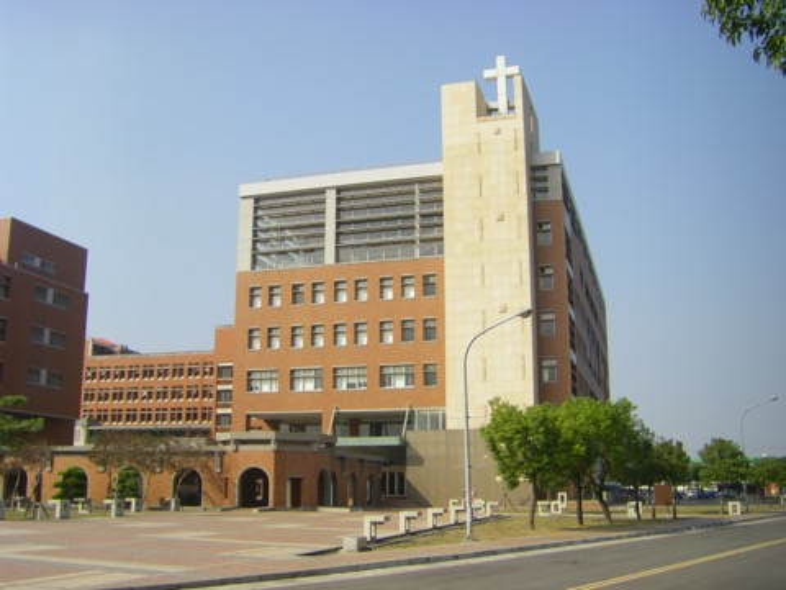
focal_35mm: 38
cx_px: 393
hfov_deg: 49.0
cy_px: 295
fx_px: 863
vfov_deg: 37.7
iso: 64
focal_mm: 6.3
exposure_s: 1/200
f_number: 7
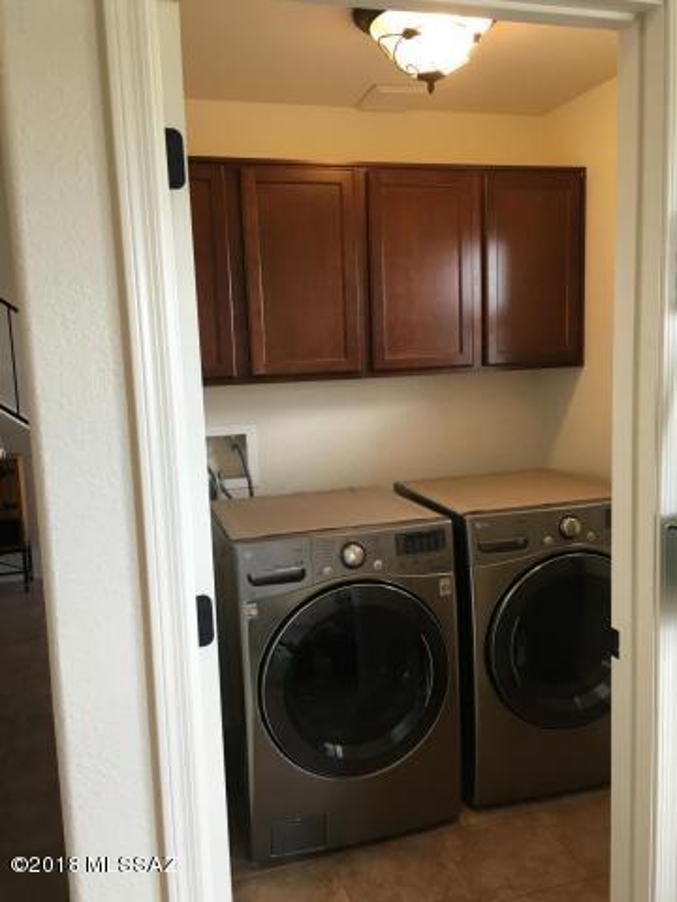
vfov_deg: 61.7
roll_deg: +2.5
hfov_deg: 48.2
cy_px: 451
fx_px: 756
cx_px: 338
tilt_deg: -6.3
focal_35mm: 29
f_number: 2.2
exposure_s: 1/30
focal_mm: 4.15
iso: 80
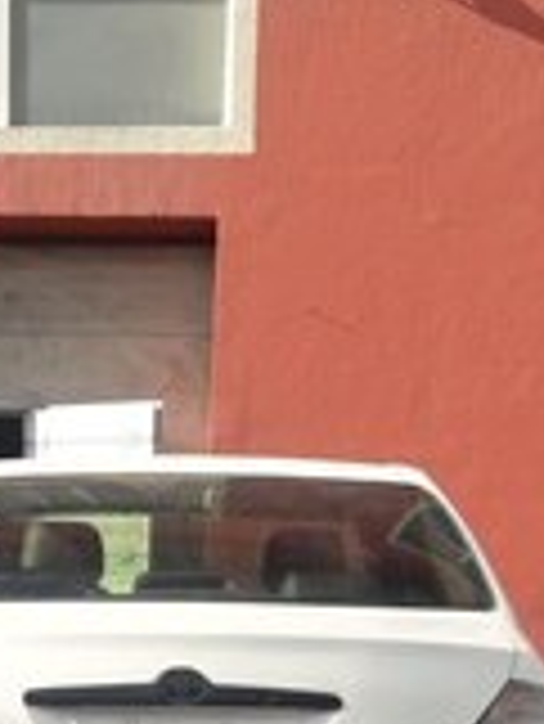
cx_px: 85
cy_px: 881
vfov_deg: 21.1
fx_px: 1800
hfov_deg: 17.0
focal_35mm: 86
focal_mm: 3.7
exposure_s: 1/1022
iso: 40
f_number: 1.9
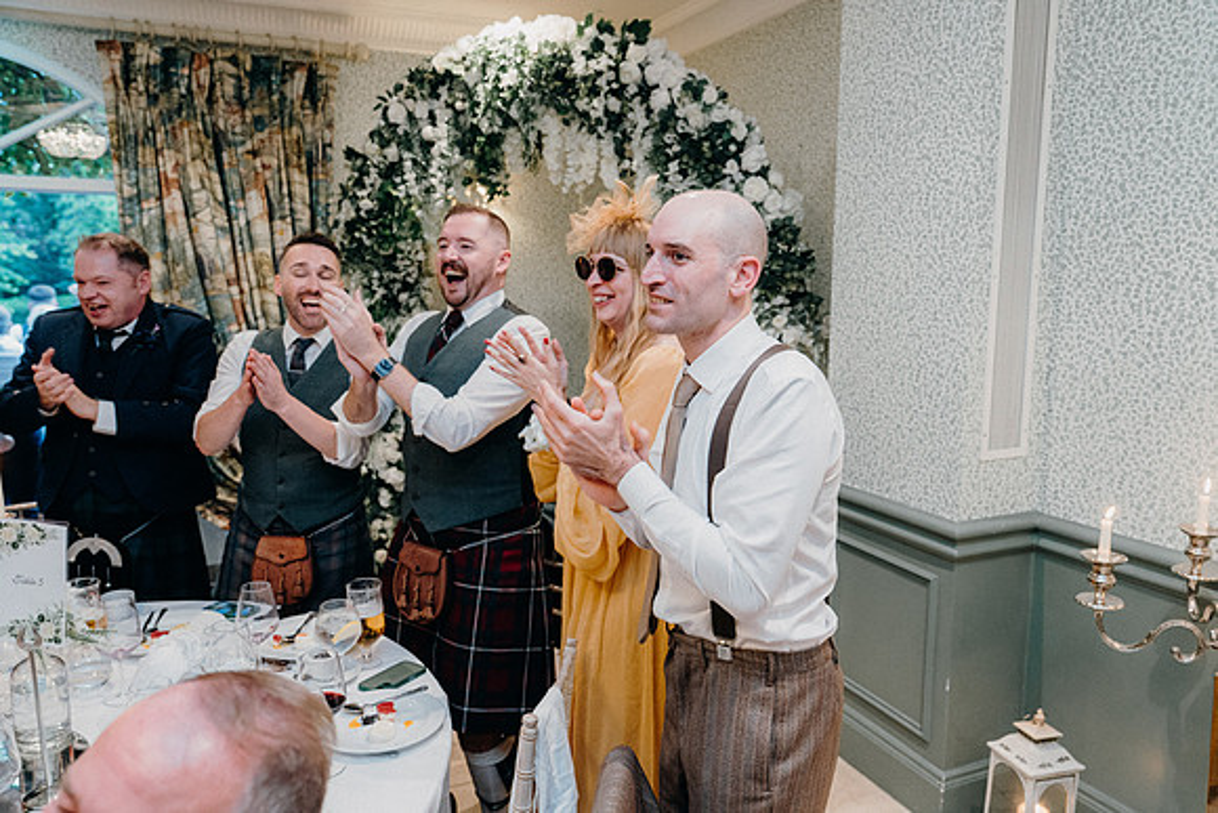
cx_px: 609
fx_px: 880
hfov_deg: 69.4
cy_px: 406
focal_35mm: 26
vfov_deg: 49.6
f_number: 3.5
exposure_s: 1/160
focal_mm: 26
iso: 2500
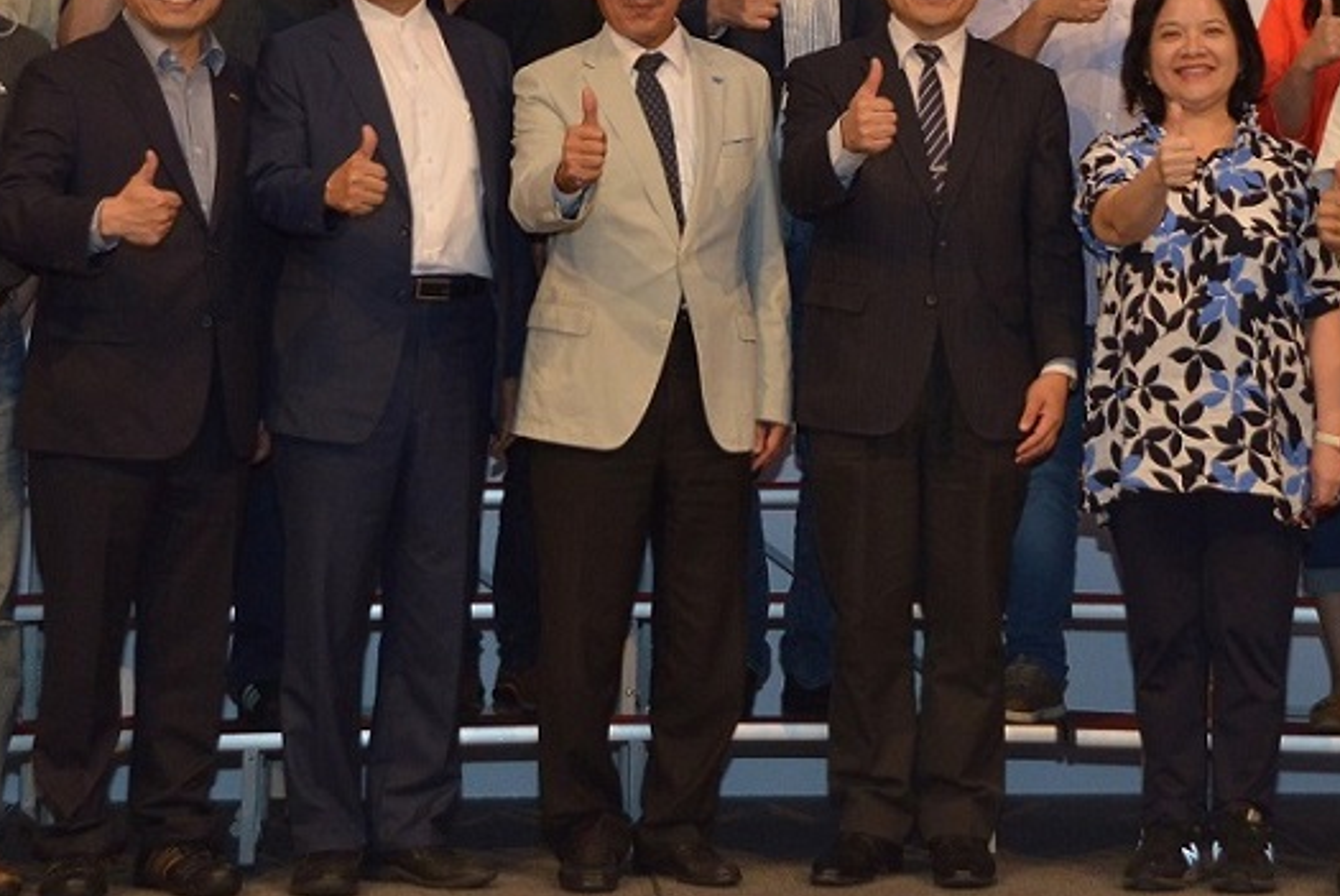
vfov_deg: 12.5
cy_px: 158
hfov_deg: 18.7
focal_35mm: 109
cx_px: 790
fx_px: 4060
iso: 2000
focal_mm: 48
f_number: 5.6
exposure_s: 1/100
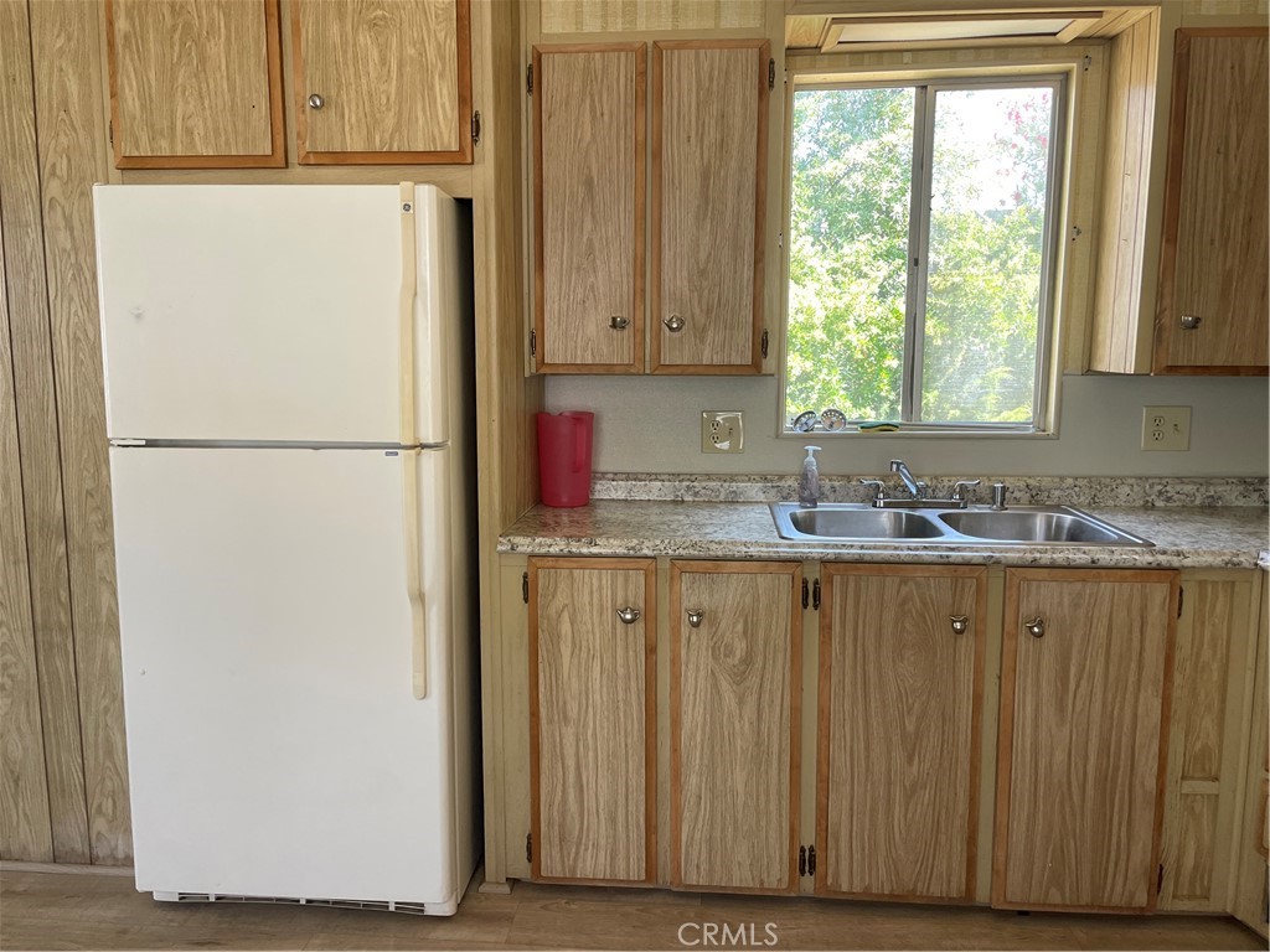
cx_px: 635
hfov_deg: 67.3
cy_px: 476
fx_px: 954
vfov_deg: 53.1
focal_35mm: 26
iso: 100
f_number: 1.6
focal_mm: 4.2
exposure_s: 1/121
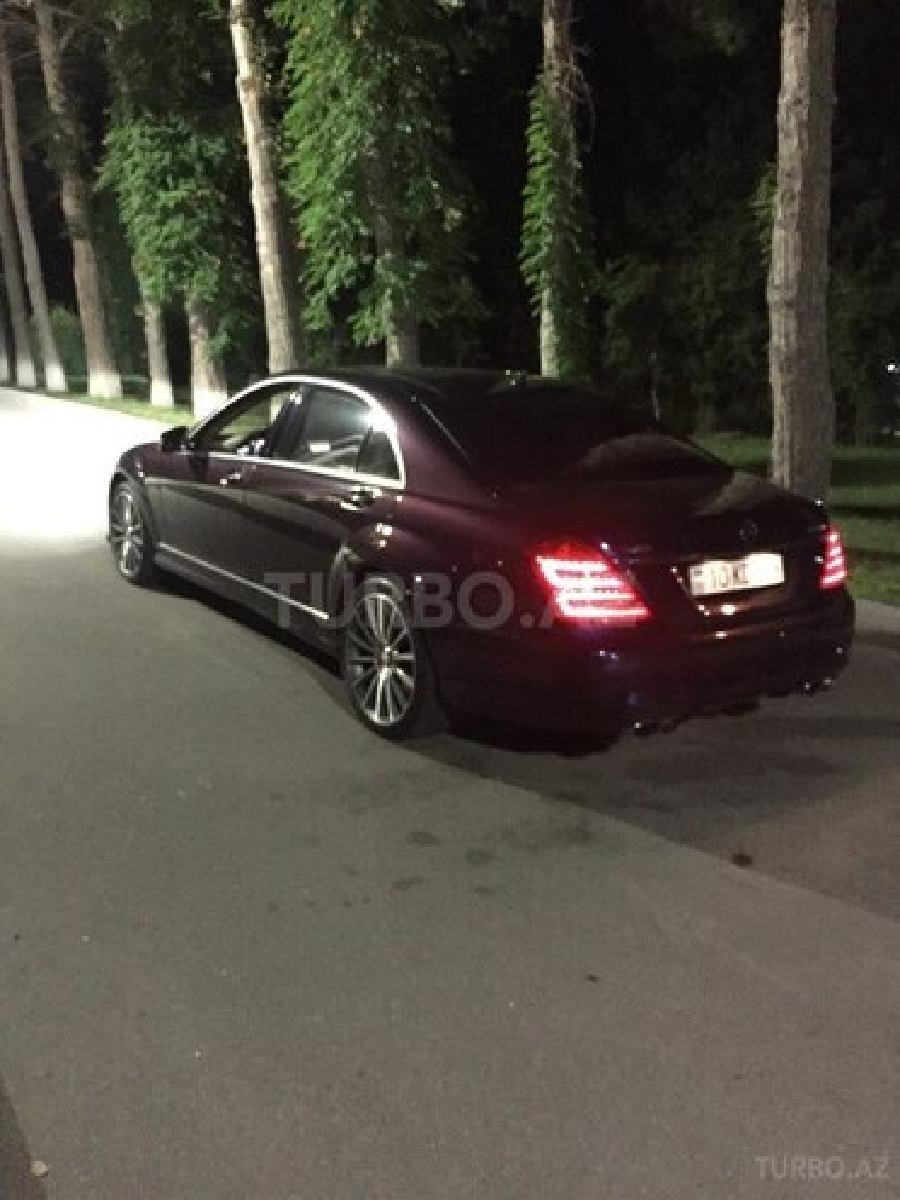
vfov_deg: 61.7
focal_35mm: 29
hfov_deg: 48.2
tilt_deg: -14.3
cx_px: 450
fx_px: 1005
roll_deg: +0.9
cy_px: 600
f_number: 2.2
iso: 2000
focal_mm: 4.15
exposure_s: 1/17
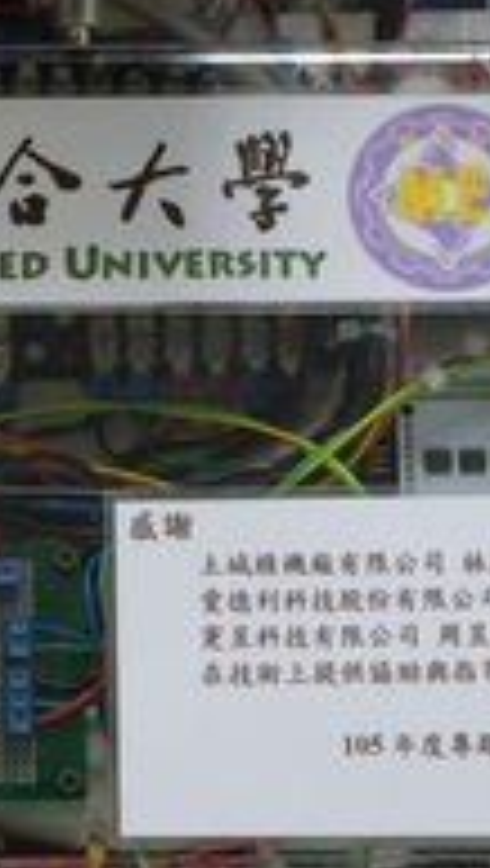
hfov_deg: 10.3
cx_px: 4
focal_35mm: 117
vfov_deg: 18.2
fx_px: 2694
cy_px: 295
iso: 1600
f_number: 4
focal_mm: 35.8
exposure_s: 1/180
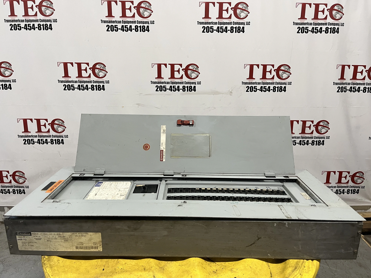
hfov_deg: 67.3
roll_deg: +0.5
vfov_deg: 53.1
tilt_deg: -14.6
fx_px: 279
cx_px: 186
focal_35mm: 26
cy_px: 139
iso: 160
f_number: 1.6
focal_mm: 5.1
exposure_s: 1/60
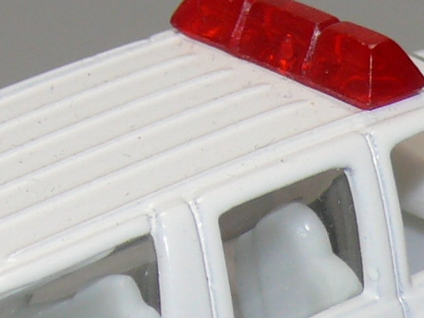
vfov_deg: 3.6
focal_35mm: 408
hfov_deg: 4.9
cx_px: 235
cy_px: 223
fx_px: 4996
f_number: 4
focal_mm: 14.4
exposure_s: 1/30
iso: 100
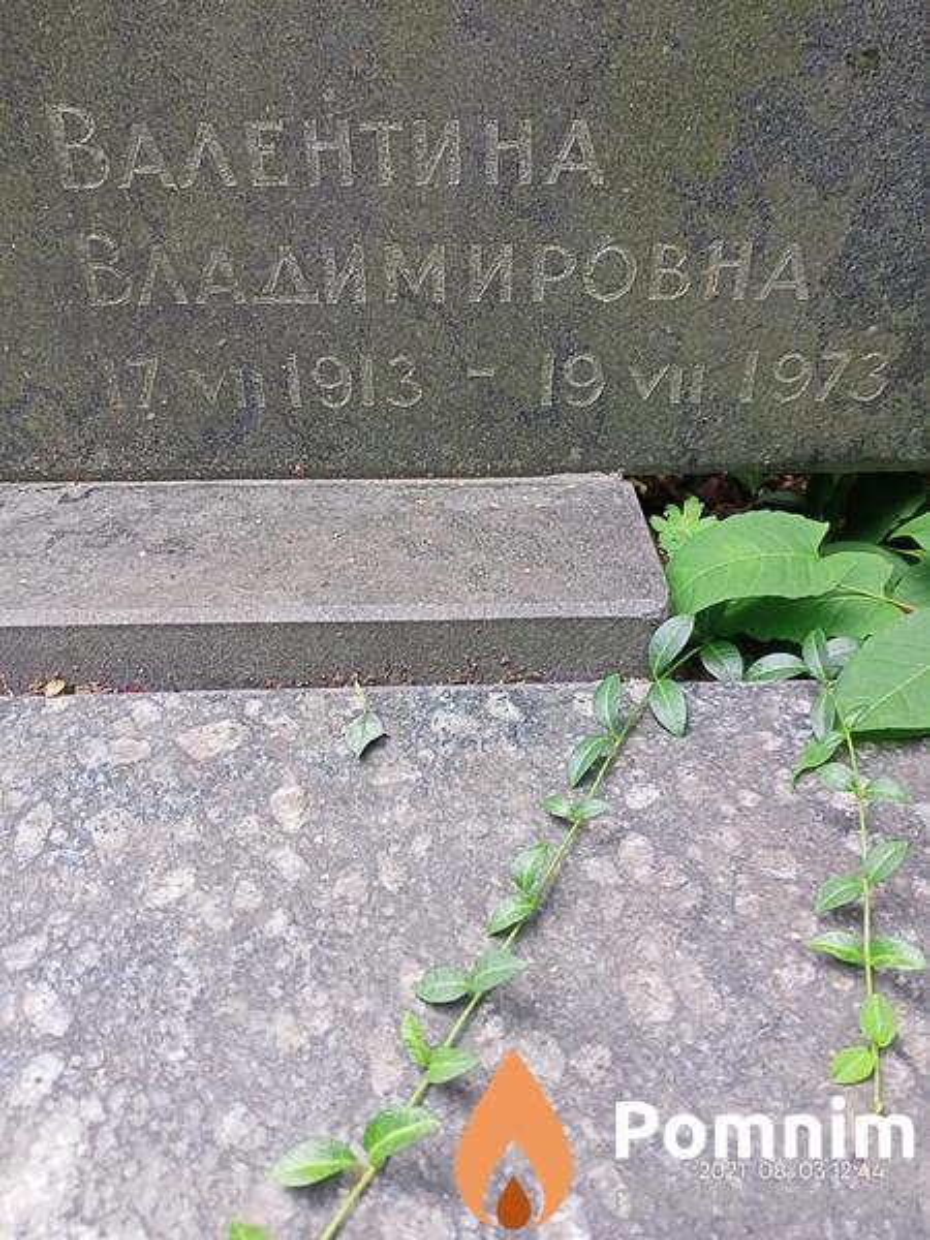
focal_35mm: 28
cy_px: 620
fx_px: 1003
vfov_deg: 63.4
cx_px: 465
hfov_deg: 49.7
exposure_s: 1/100
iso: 129
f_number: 1.8
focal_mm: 4.05
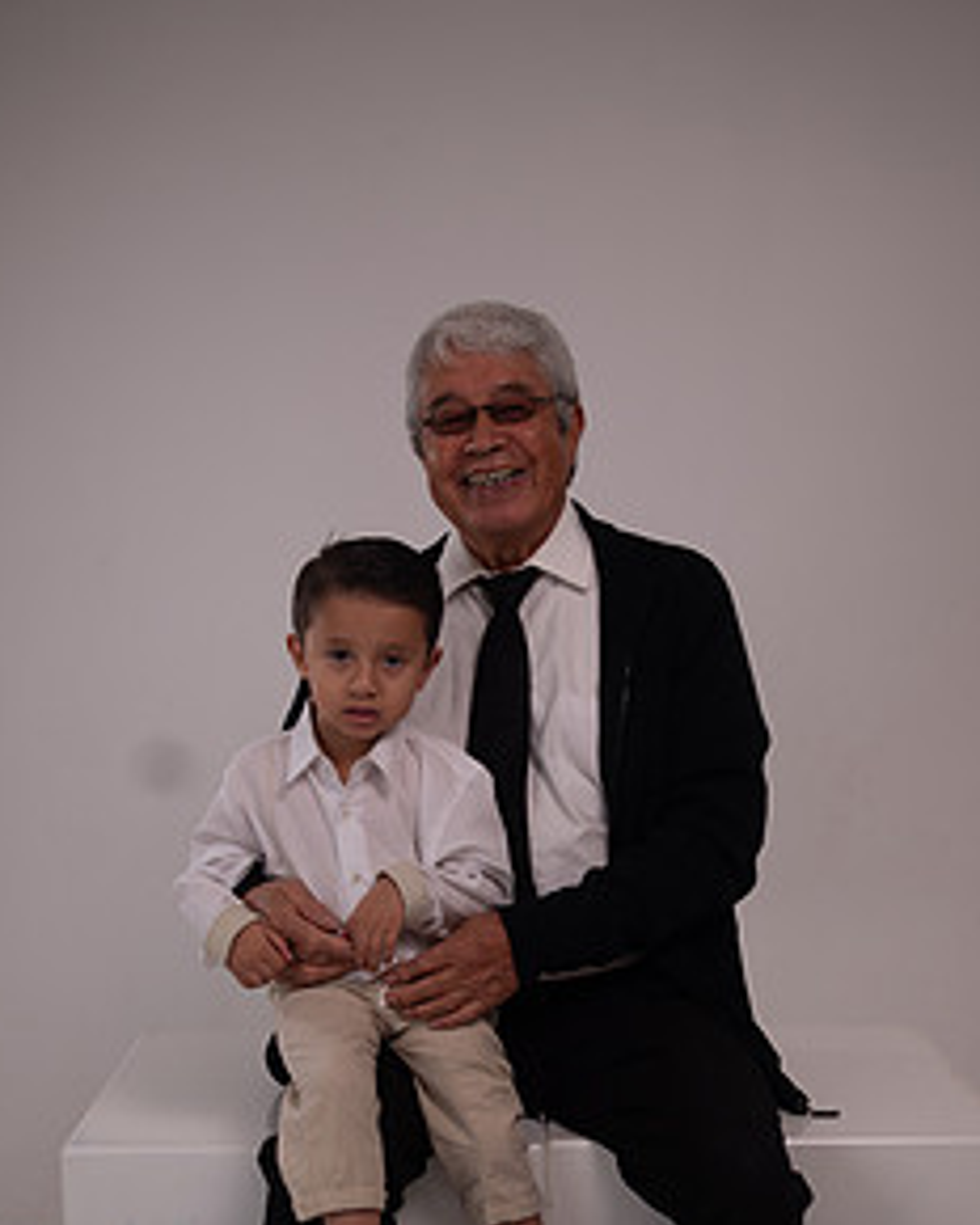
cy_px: 908
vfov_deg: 35.9
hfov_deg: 29.7
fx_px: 1849
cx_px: 536
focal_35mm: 51
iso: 100
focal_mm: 35
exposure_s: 1/250
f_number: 4
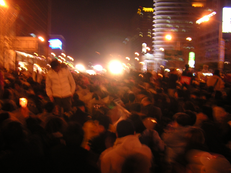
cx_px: 116
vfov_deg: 39.7
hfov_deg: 51.4
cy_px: 86
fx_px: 240
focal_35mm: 36
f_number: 2.6
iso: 148
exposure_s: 1/2.3
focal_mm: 4.7
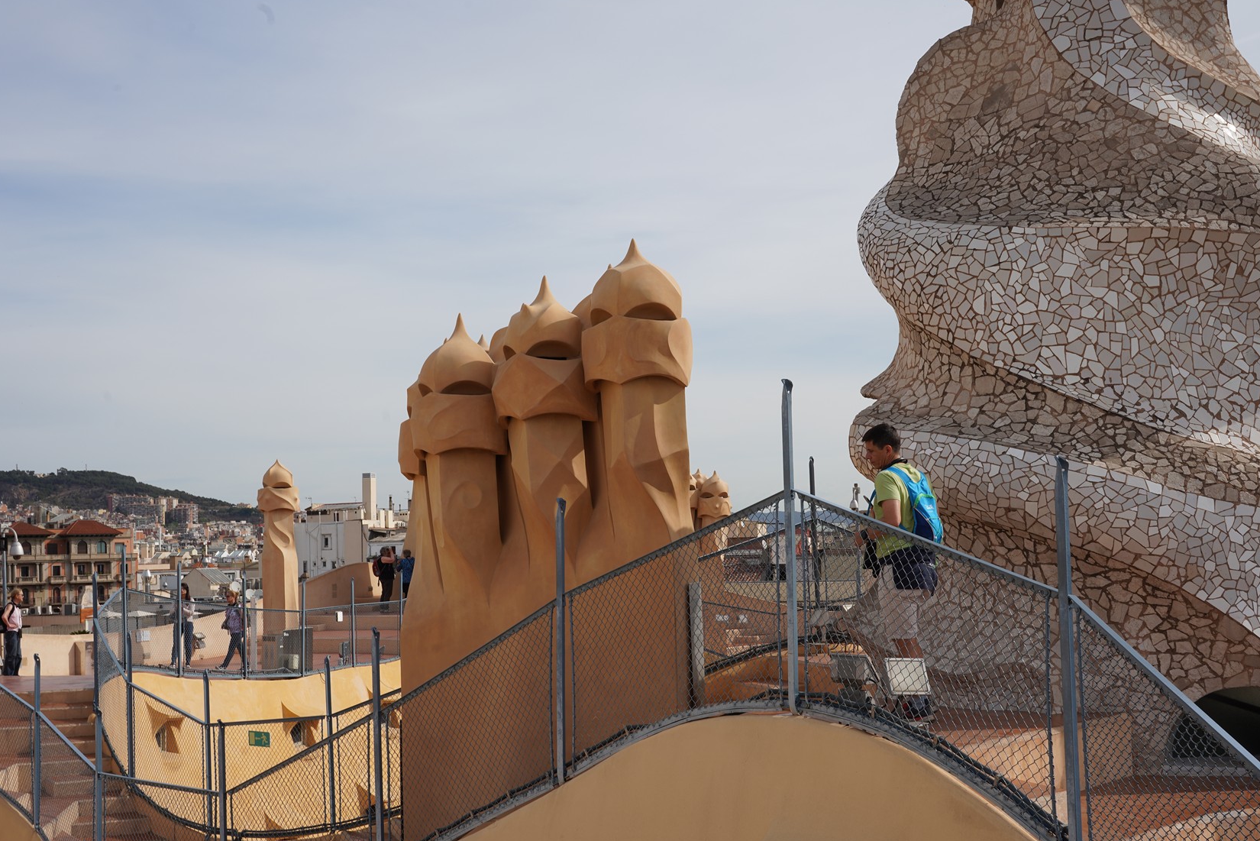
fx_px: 1400
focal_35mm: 40
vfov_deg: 33.3
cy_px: 492
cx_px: 599
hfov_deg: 48.4
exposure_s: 1/100
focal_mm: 33
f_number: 16
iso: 100
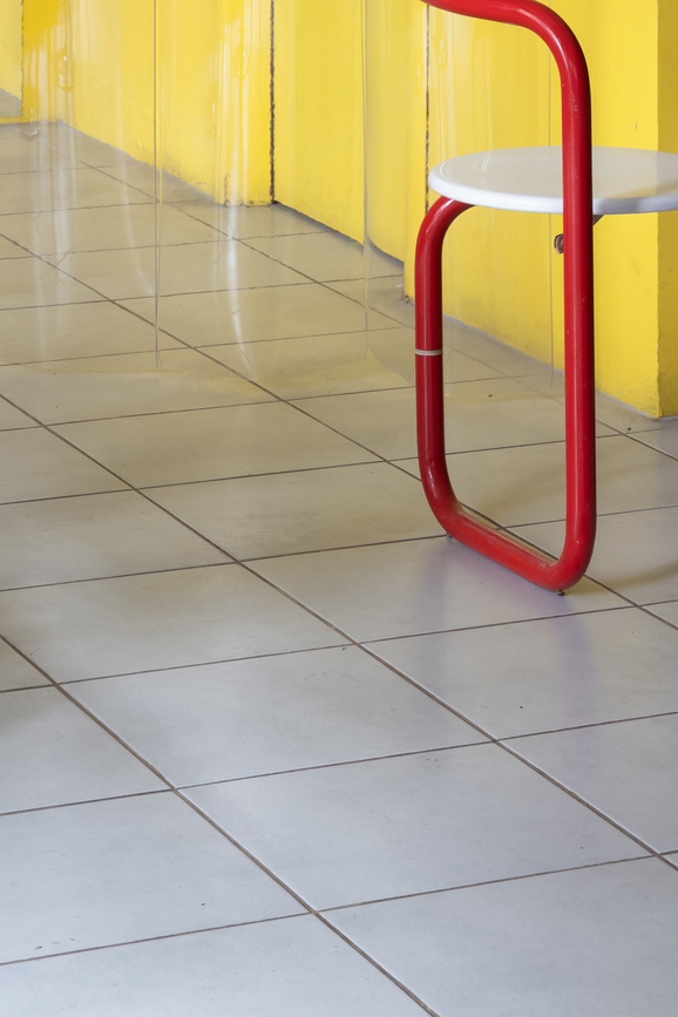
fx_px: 3616
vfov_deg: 14.9
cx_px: 456
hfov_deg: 10.7
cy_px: -497
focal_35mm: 128
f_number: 8
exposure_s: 1.6
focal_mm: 37
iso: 400
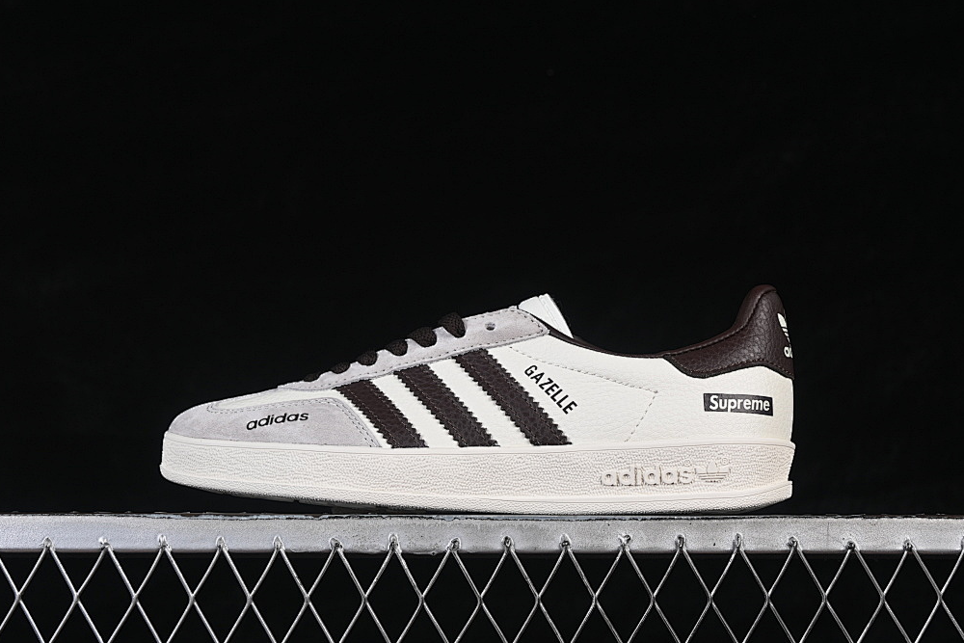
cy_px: 298
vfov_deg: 16.9
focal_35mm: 81
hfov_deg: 25.1
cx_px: 495
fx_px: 2169
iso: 160
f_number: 8
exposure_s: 1/80
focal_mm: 50
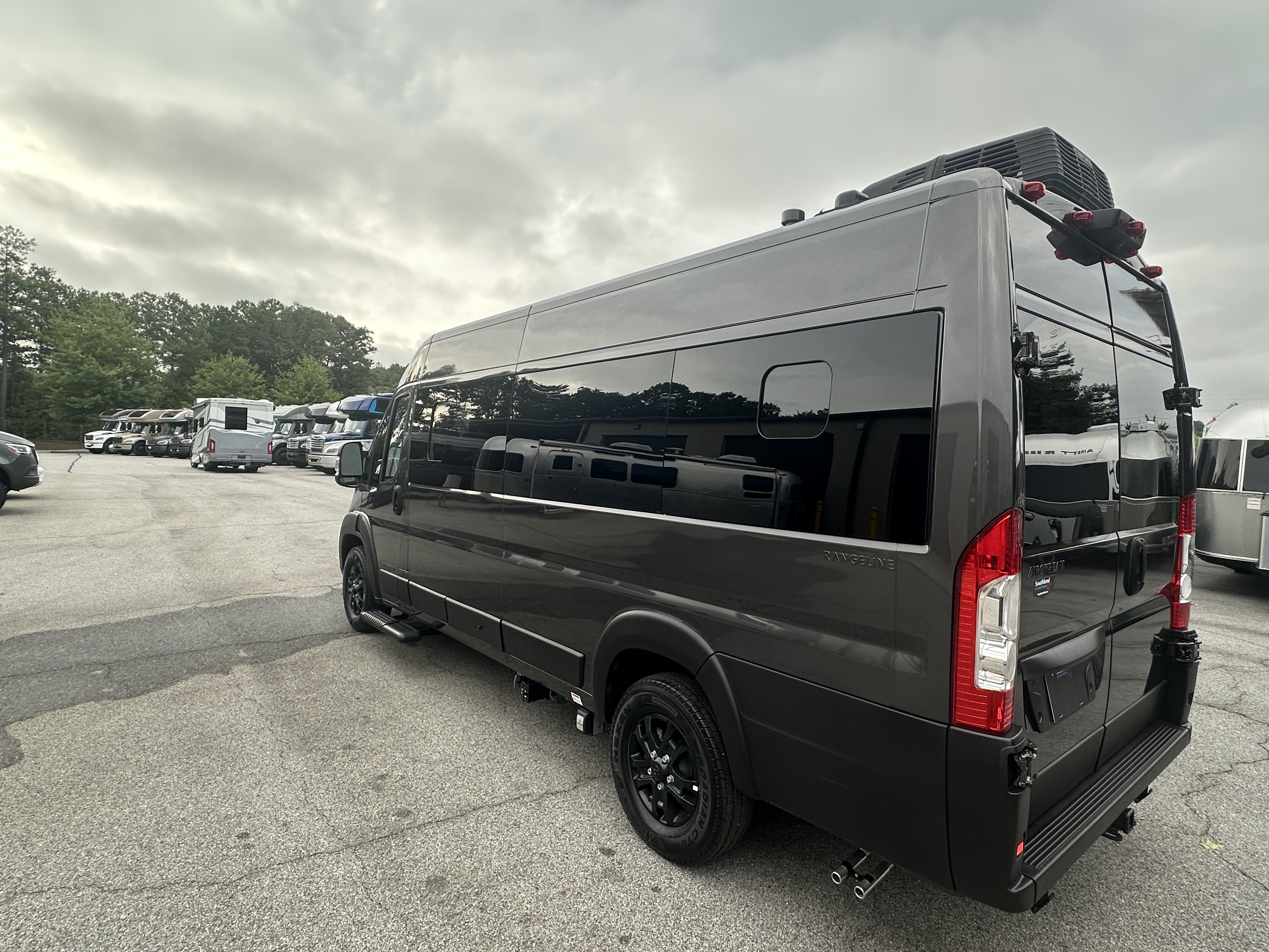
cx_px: 667
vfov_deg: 68.7
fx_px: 696
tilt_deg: -0.7
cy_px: 466
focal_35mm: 19
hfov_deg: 84.6
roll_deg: -0.8
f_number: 2.2
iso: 40
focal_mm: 2.22
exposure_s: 1/218
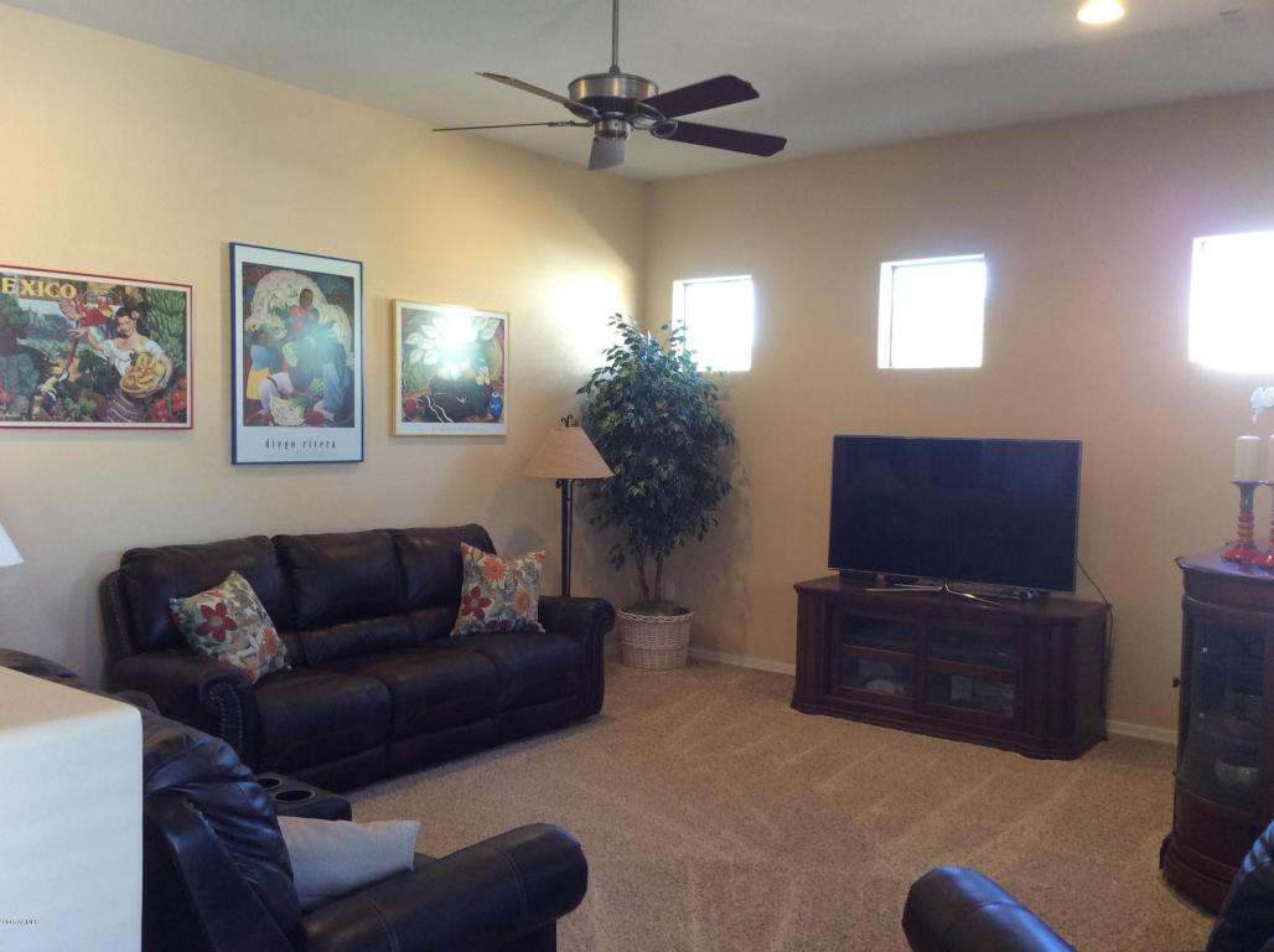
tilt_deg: -3.8
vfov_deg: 44.1
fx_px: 1176
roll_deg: +0.1
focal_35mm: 32
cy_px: 476
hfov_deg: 56.9
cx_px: 637
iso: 80
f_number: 2.4
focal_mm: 3.3
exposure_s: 1/24
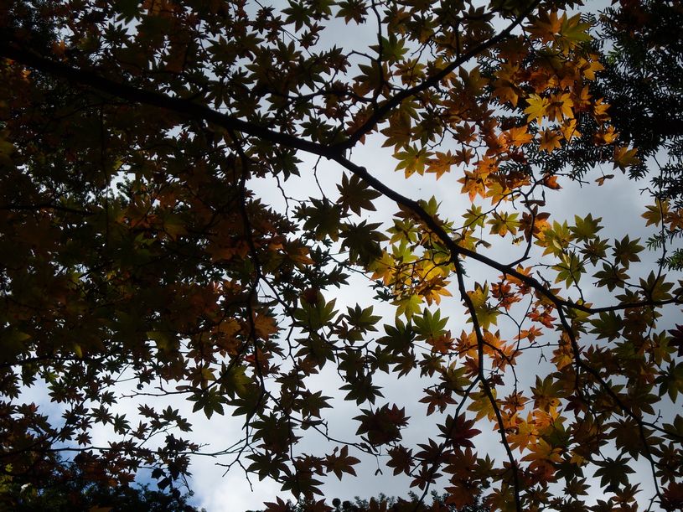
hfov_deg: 18.7
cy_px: 256
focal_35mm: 105
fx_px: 2071
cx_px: 342
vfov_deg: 14.1
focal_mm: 17.1
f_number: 4.7
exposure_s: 1/676
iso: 64
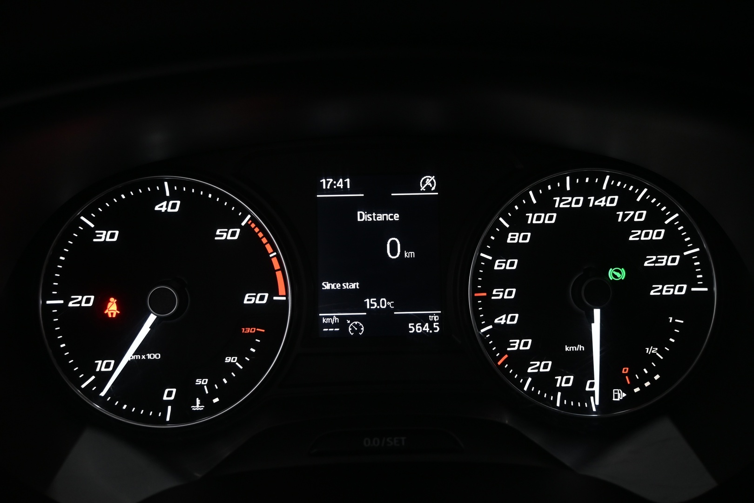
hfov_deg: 59.5
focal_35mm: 32
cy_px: 252
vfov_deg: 41.7
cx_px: 377
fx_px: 660
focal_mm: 21
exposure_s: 1/30
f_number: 4
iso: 1000
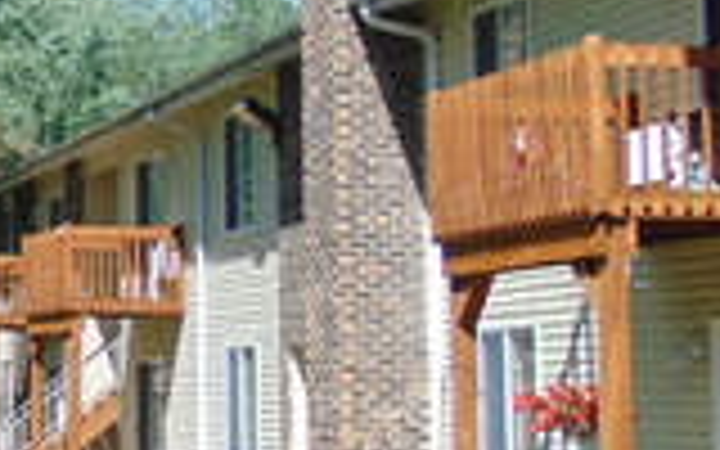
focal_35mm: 106
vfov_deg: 12.3
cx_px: -495
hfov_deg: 16.9
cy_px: 180
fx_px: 2080
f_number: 3
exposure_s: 1/800
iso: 80
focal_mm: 4.5
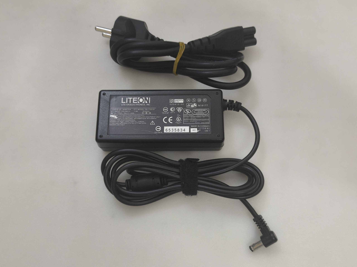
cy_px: 134
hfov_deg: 52.6
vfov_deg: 40.7
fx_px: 361
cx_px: 178
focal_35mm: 35
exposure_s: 1/50
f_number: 1.6
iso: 400
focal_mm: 6.57
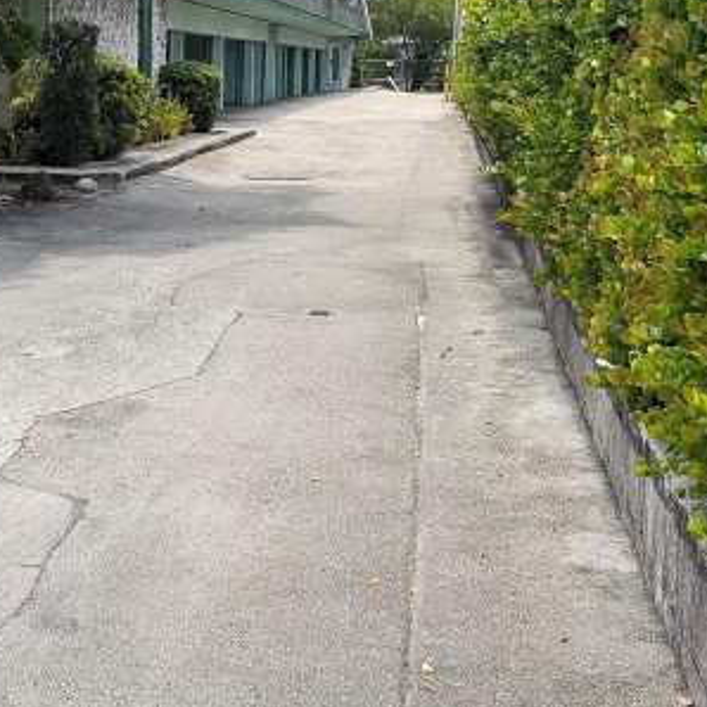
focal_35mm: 57
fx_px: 1317
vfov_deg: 29.6
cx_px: 40
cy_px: 183
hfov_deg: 28.6
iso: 80
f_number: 1.78
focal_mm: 6.76
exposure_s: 1/2053
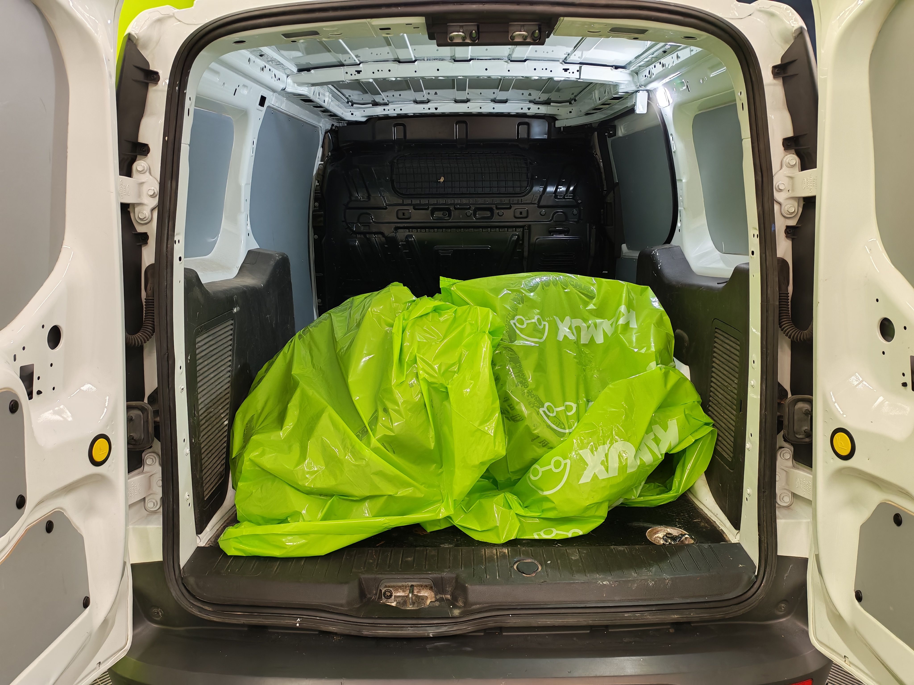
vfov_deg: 51.4
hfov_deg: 65.3
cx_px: 457
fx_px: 713
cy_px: 342
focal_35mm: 27
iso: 640
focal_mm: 6.12
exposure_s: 1/100
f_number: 1.9
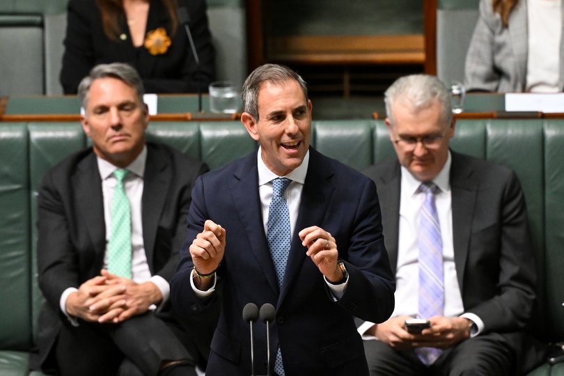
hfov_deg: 5.9
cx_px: 282
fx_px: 5483
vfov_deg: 3.9
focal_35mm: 350
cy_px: 188
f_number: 5
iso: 5000
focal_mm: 350
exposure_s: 1/250
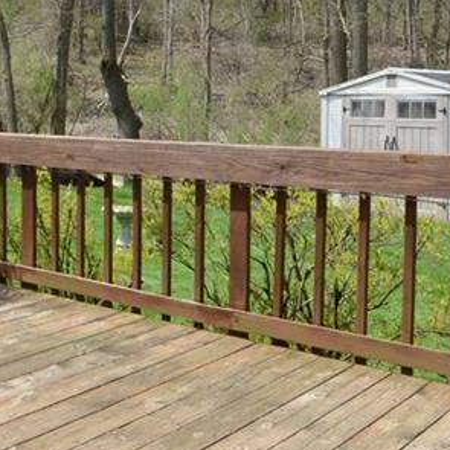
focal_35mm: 53
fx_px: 780
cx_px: -124
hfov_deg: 27.3
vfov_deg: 31.2
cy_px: 74
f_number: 14
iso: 800
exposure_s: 1/250
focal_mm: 12
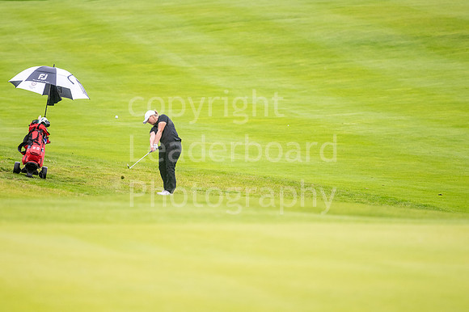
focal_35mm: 450
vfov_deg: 3.1
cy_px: 156
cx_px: 234
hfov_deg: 4.6
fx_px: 5859
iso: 320
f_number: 4
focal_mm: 300
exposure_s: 1/1000
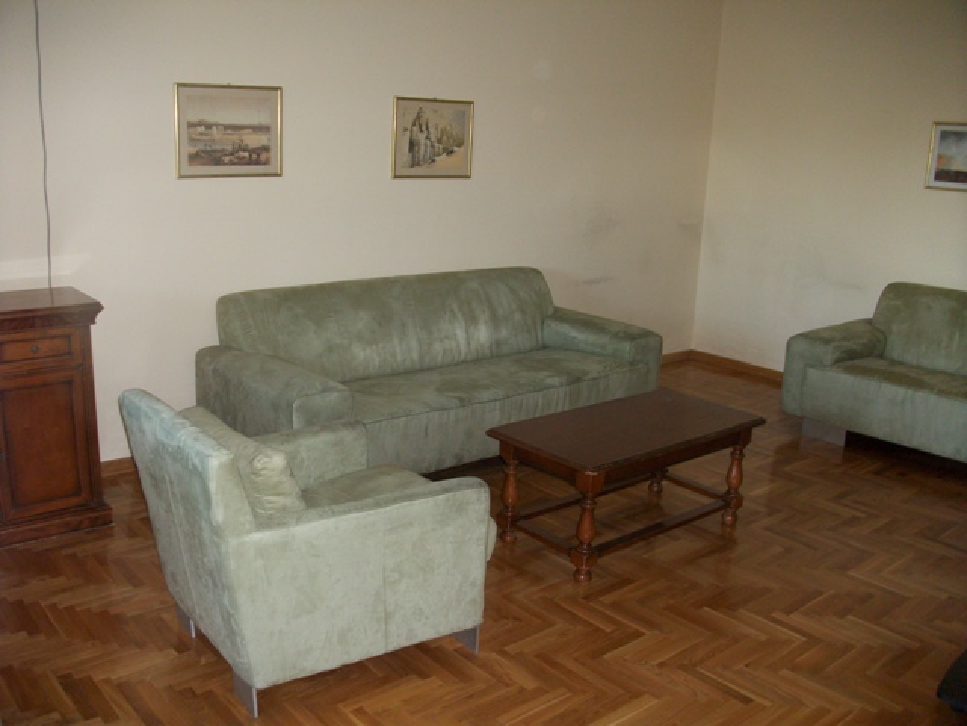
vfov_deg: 45.4
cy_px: 363
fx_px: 866
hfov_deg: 58.4
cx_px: 484
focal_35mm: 31
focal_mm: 5.7
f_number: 2.9
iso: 154
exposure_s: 1/40
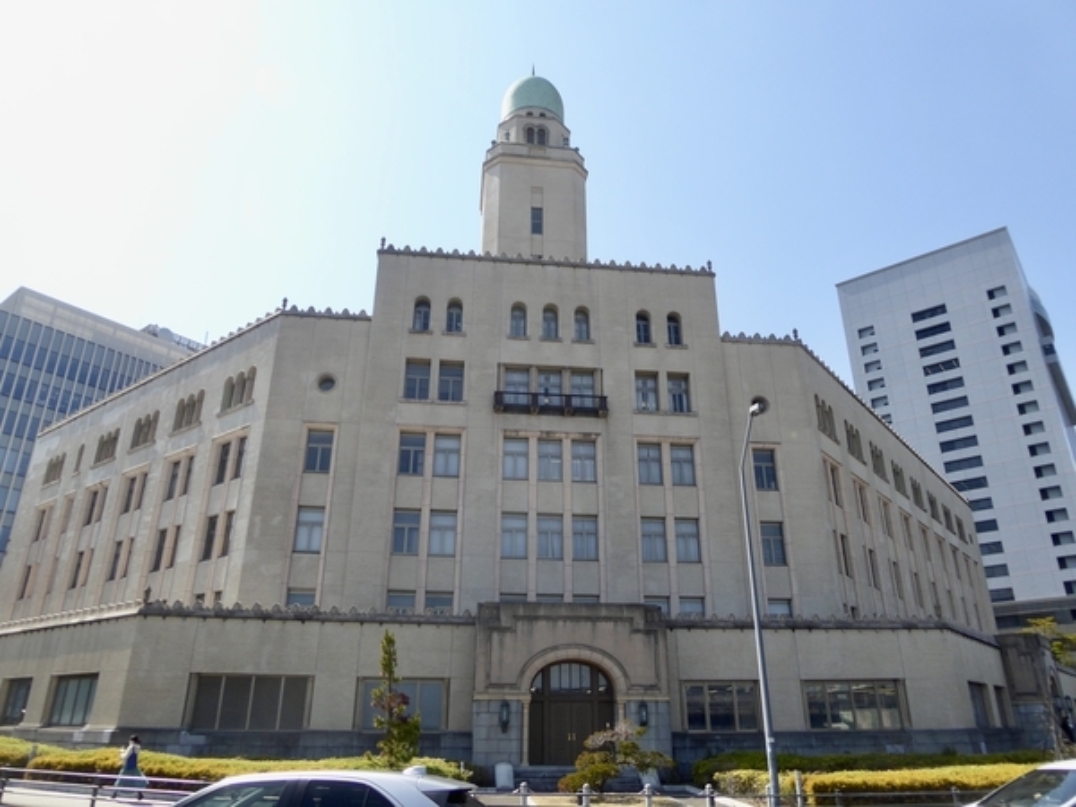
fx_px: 777
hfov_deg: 69.4
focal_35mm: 25
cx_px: 538
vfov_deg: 54.9
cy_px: 404
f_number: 3.3
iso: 100
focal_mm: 4.3
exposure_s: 1/640
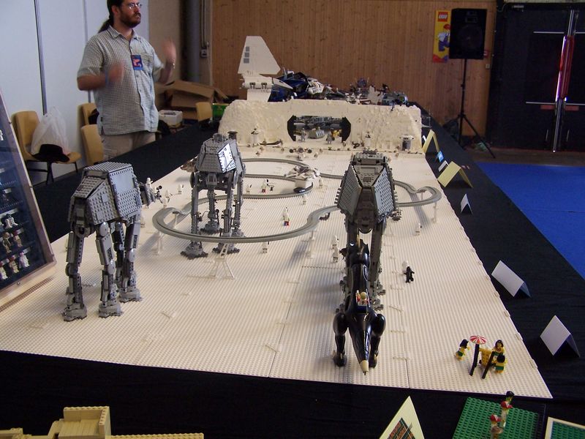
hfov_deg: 49.0
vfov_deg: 37.7
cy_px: 220
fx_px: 642
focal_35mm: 38
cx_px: 292
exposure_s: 1/30
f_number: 2.8
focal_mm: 6.3
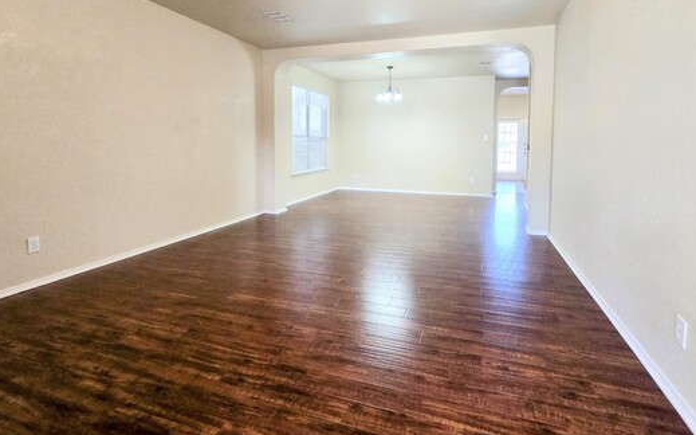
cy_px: 158
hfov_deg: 94.3
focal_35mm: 17
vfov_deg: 66.7
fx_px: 322
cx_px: 361
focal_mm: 2.2
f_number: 2.2
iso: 200
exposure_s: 1/60
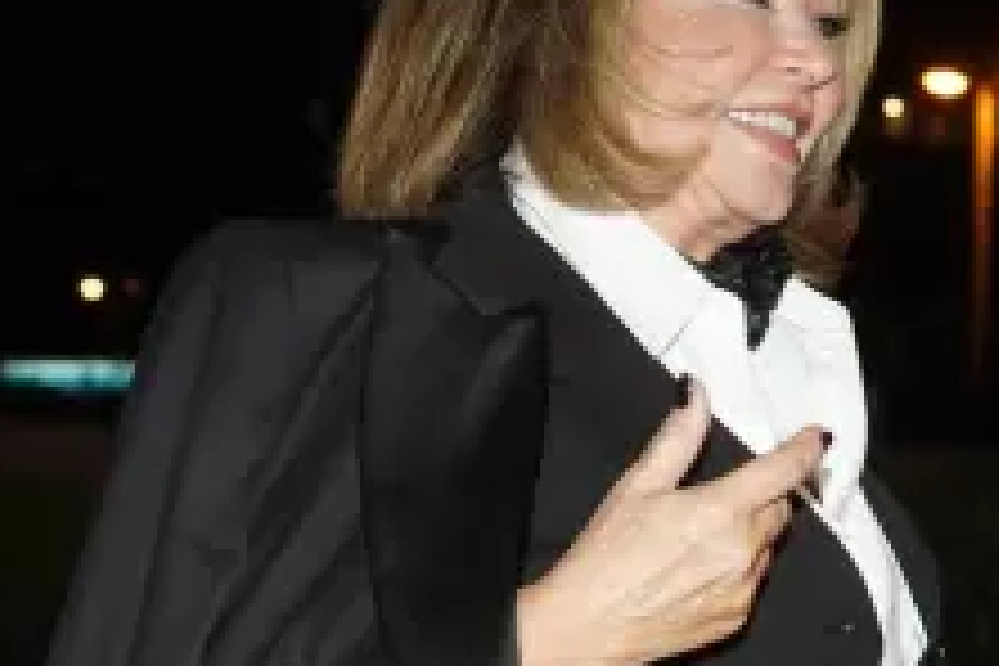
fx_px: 4190
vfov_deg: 9.1
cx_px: 500
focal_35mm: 151
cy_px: 484
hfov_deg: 13.6
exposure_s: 1/200
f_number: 5
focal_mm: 44
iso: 2000
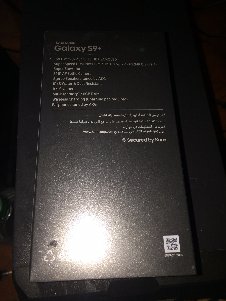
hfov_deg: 48.2
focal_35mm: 29
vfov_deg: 61.7
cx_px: 113
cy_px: 150
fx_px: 252
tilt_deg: -69.8
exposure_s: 1/43
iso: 32
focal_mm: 4.15
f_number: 2.2
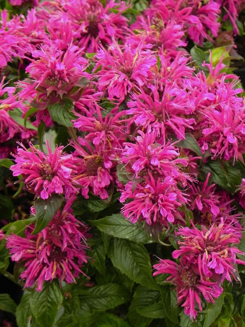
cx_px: 122
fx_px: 1736
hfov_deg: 8.1
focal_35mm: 184
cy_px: 164
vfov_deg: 10.7
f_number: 4.5
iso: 160
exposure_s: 1/320
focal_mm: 32.7
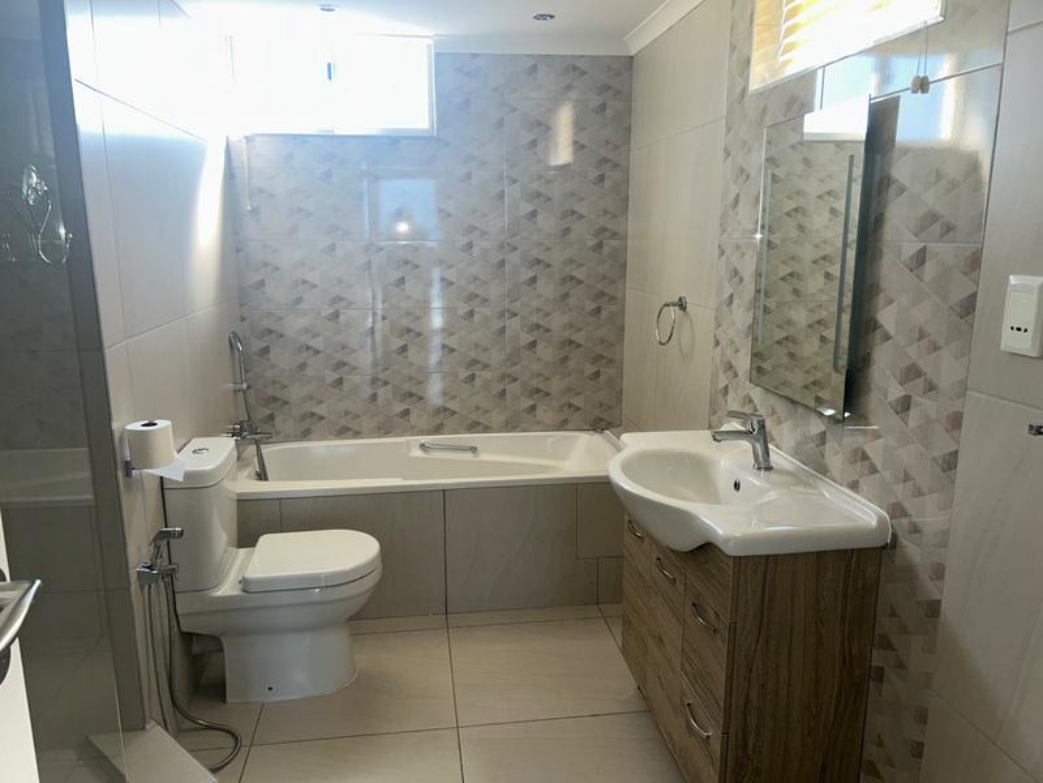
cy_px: 392
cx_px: 522
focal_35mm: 26
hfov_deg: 67.3
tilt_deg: -11.7
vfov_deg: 53.1
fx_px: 783
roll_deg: +0.4
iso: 32
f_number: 1.5
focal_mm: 5.7
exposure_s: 1/145
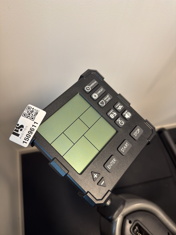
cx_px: 88
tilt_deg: -60.4
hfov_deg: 56.8
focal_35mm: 24
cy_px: 118
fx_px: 163
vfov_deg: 71.6
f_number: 1.78
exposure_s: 1/50
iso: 125
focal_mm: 6.76
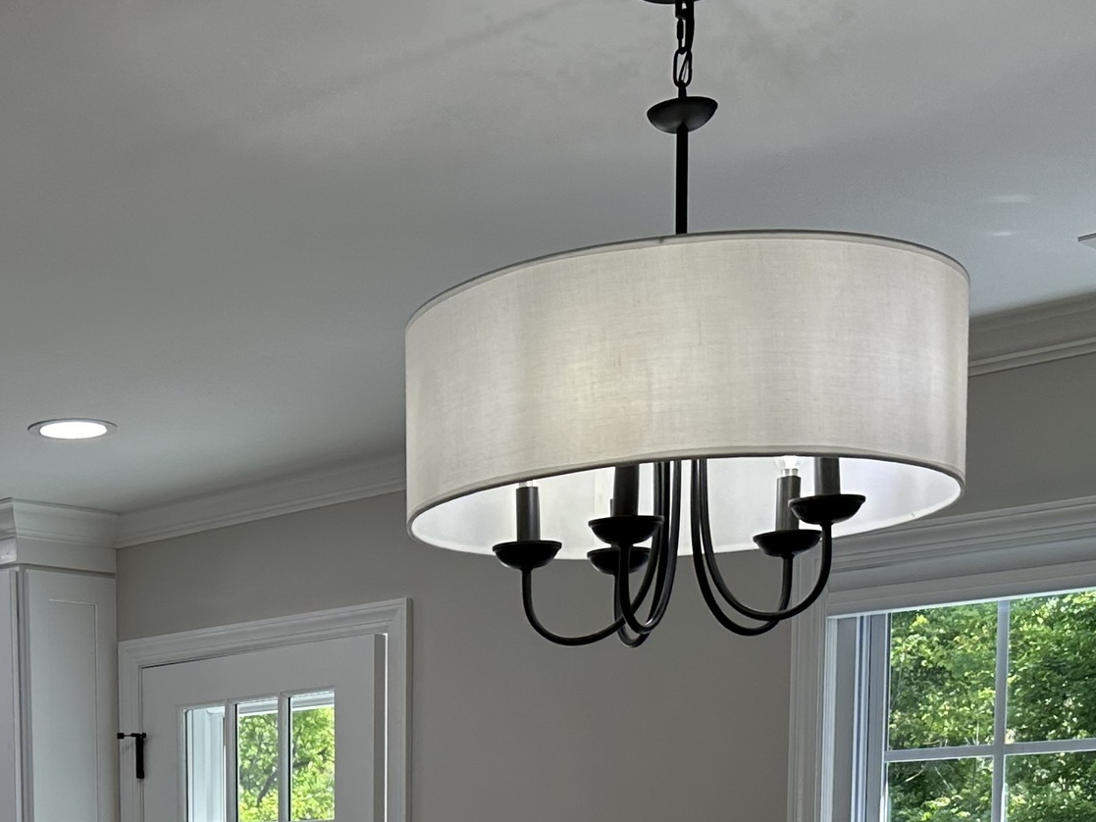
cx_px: 90
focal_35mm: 66
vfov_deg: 20.1
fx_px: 2090
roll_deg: +0.5
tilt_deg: -5.8
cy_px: 1117
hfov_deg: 28.2
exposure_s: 1/257
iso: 80
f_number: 1.78
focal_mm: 6.86
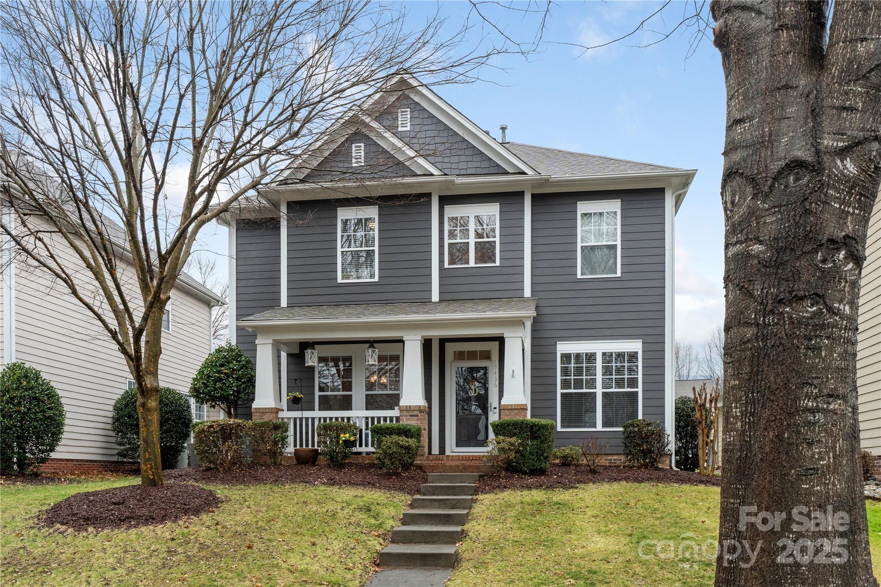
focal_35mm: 30
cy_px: 294
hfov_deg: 61.9
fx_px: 734
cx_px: 440
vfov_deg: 43.6
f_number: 7.1
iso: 320
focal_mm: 30
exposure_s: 1/160
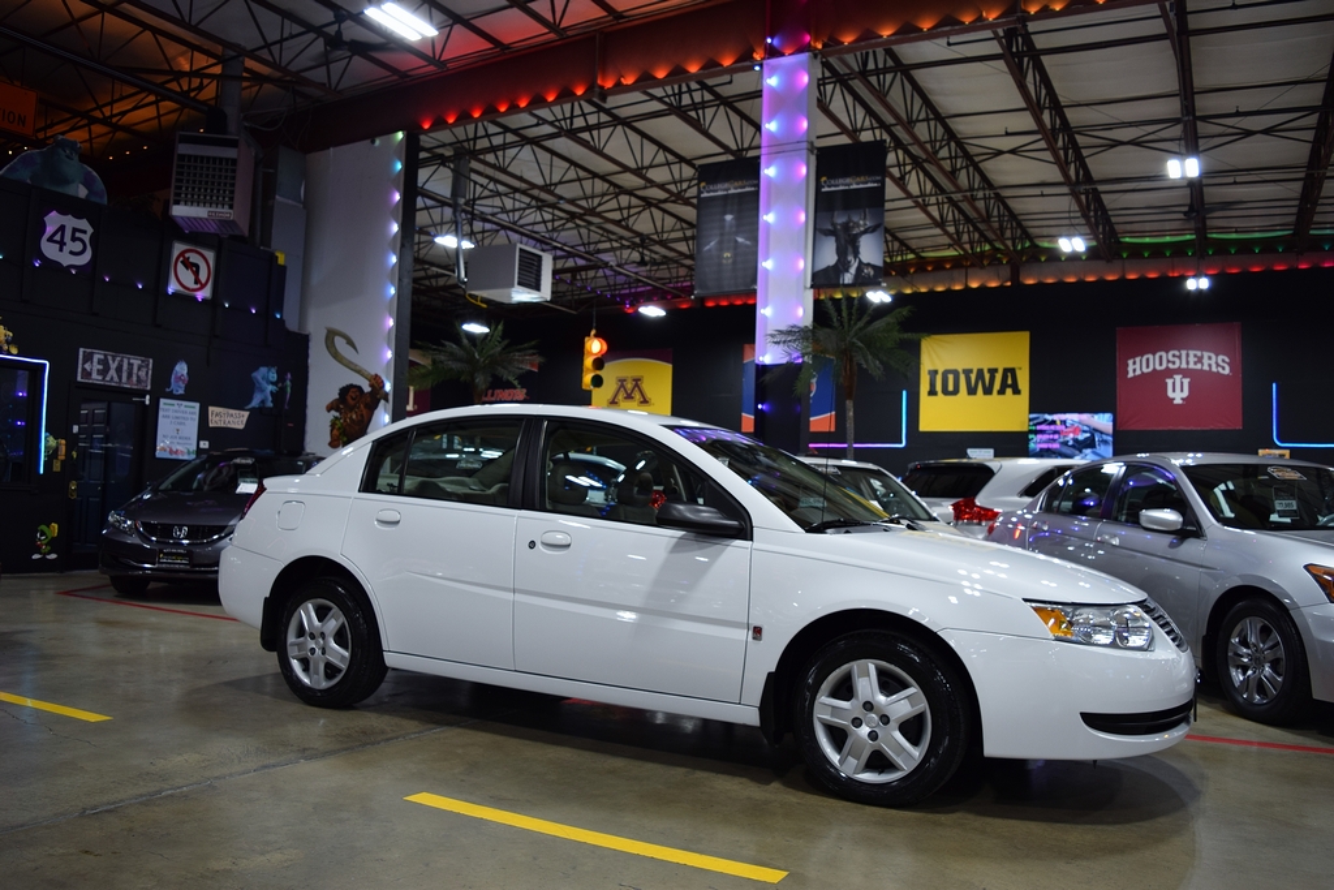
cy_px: 445
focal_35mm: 27
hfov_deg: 67.4
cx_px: 667
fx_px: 1001
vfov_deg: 47.9
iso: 400
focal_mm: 18
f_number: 4
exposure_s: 1/60
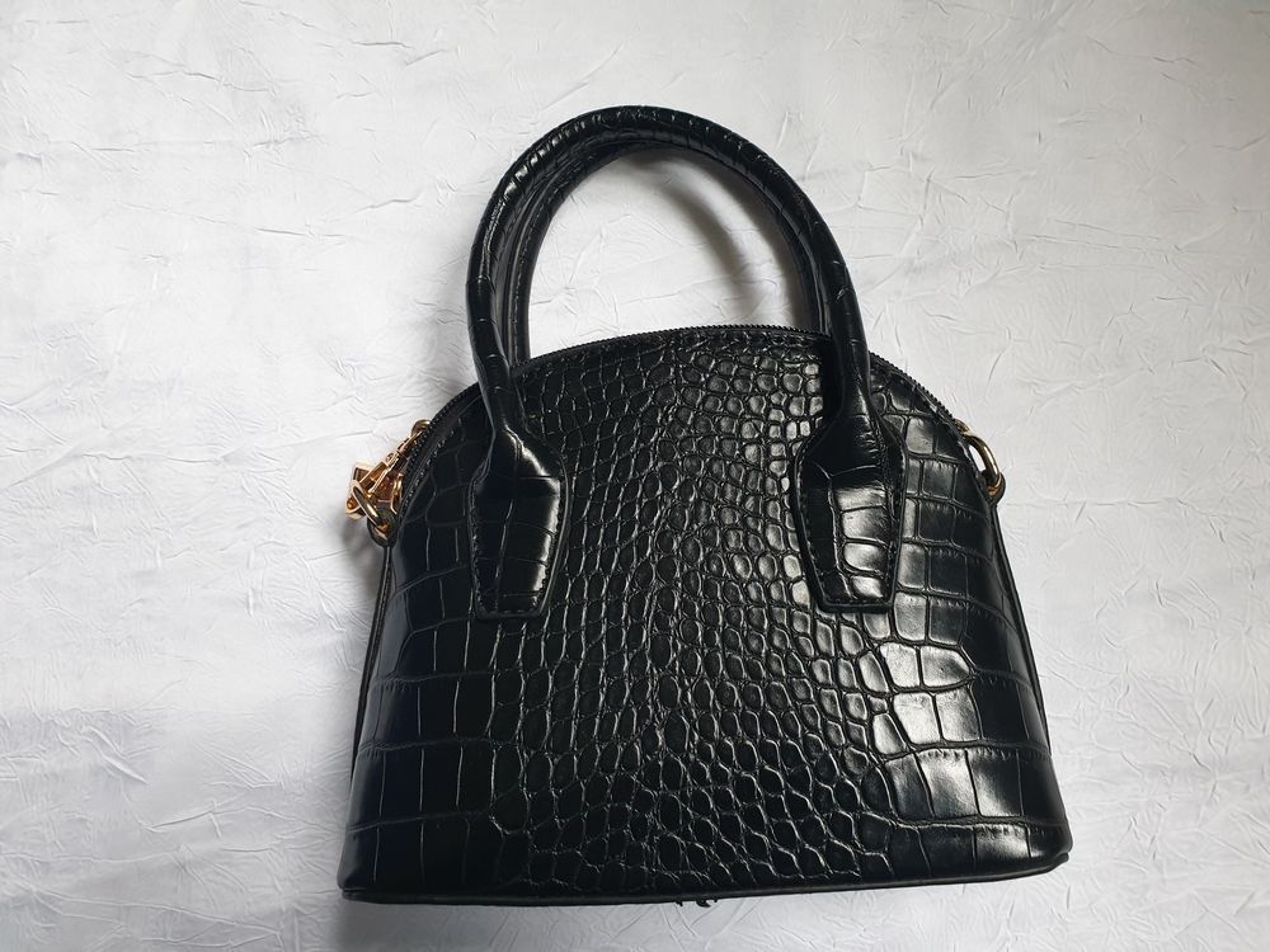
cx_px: 635
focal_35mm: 26
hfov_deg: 67.3
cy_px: 476
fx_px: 954
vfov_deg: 53.1
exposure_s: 1/26
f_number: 2.4
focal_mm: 4.3
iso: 250
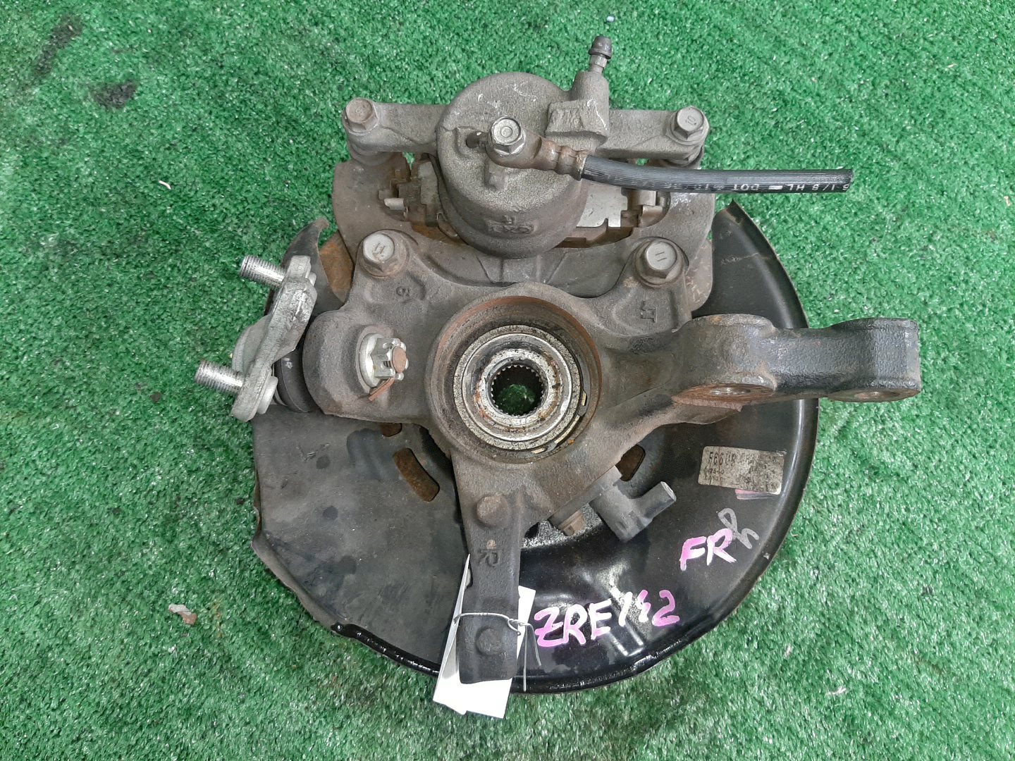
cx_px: 508
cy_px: 380
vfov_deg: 53.1
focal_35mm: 26
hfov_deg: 67.3
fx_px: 762
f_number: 1.7
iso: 231
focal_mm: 3.93
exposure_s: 1/50
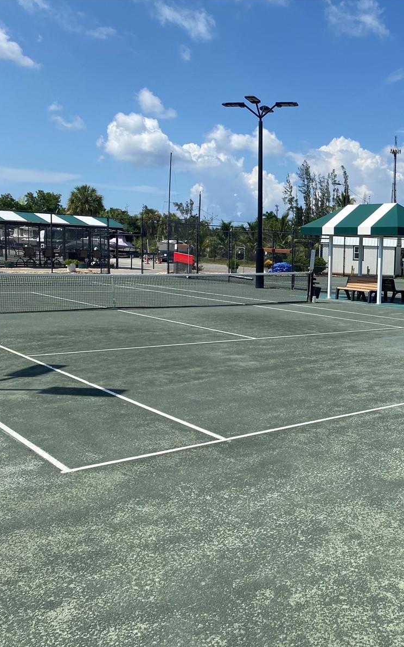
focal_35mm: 37
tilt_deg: -8.0
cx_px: 391
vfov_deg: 52.7
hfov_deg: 32.1
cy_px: 324
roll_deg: -2.6
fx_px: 652
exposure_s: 1/3401
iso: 32
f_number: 1.8
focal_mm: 4.25
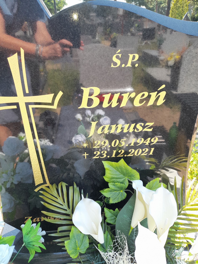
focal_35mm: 25
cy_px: 132
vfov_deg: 69.4
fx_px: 191
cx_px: 99
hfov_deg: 54.9
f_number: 2
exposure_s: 1/100
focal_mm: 4.6
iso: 20
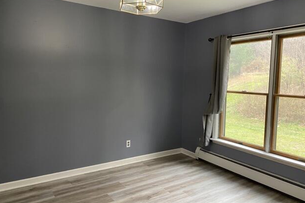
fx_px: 237
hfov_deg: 65.5
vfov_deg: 46.4
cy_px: 103
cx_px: 156
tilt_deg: -5.7
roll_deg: -1.4
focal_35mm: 28
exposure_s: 1/60
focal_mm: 4.25
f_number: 1.8
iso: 200
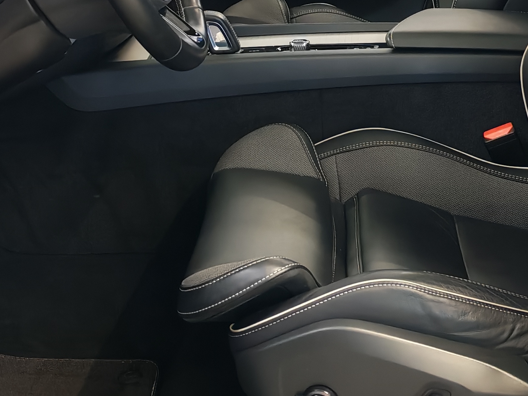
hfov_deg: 25.0
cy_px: 62
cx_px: 329
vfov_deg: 18.7
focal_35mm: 78
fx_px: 1190
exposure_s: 1/100
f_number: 1.9
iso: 440
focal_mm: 6.12
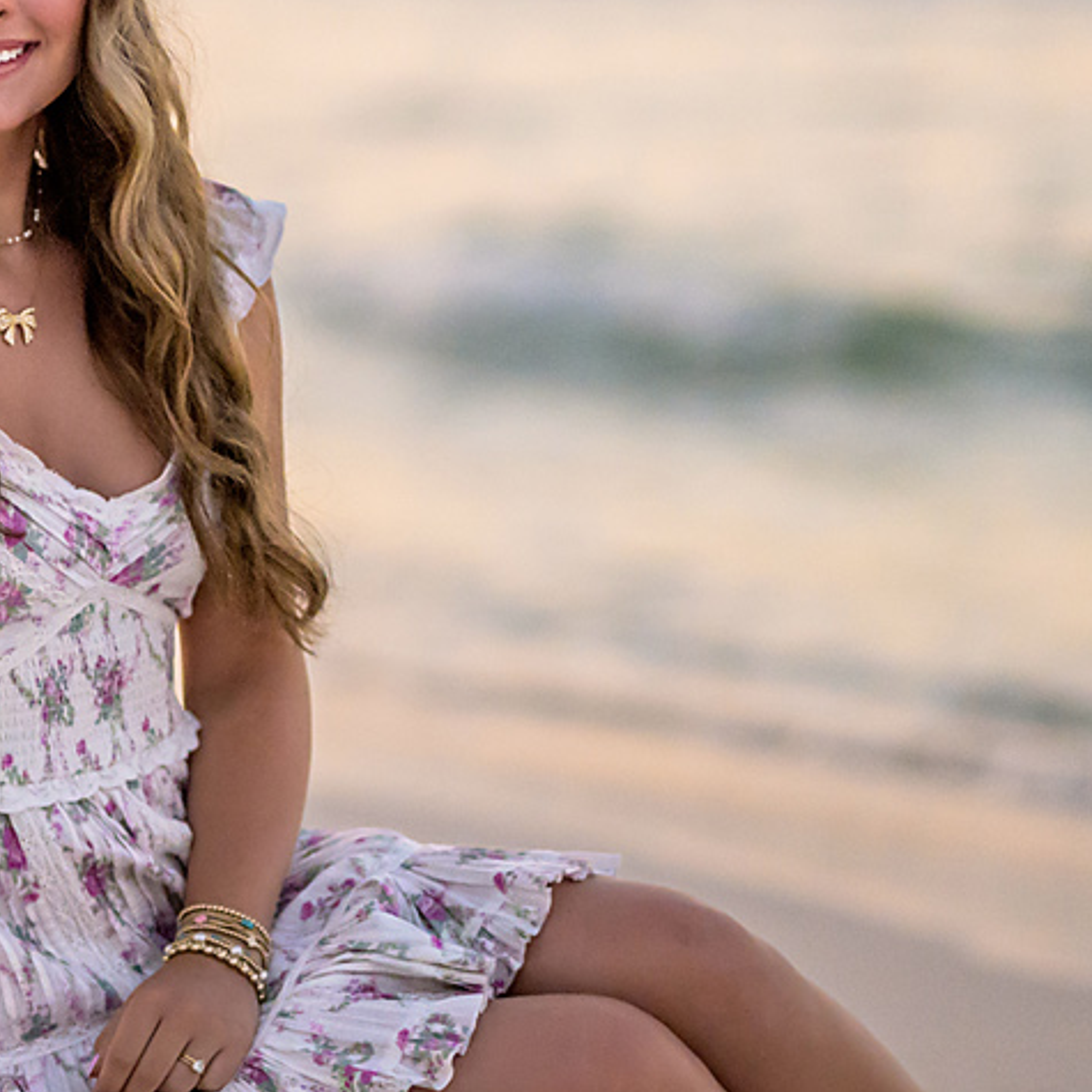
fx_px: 8137
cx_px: 97
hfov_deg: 7.7
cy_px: 480
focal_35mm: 228
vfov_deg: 7.7
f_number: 1.6
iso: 4000
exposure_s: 1/8000
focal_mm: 85
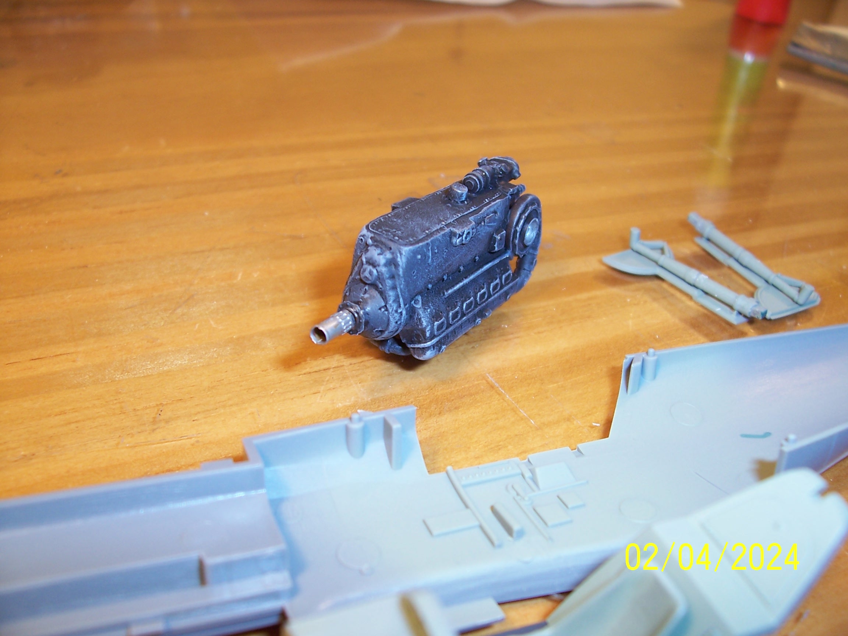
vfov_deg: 41.8
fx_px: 833
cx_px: 424
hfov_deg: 54.0
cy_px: 318
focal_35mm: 34
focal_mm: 5.6
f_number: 2.7
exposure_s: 1/90
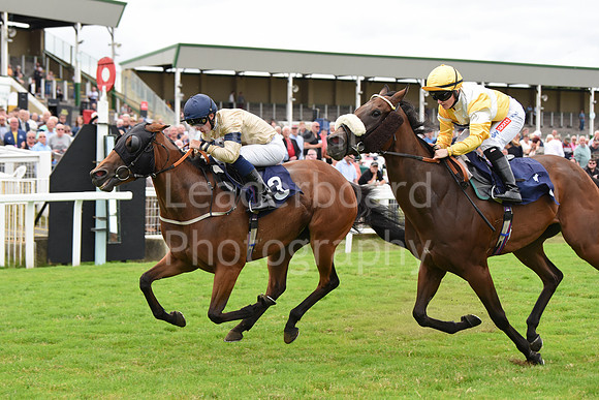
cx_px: 300
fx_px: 1581
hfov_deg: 21.5
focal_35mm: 95
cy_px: 200
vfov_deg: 14.4
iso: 1000
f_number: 4.5
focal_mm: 95
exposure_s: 1/2500
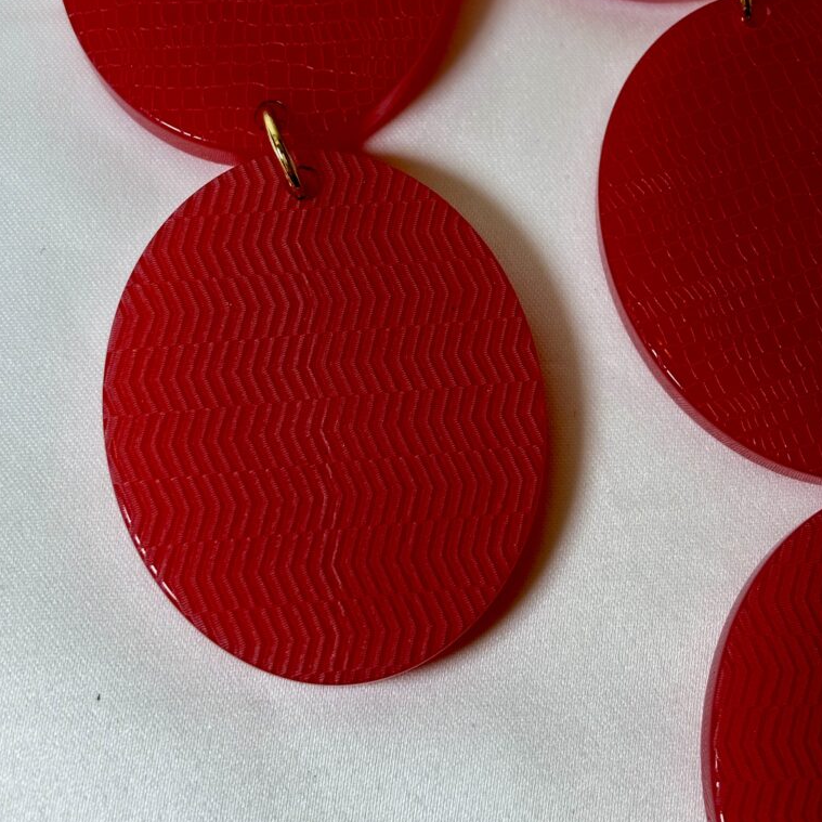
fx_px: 1666
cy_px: 282
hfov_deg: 27.7
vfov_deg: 27.6
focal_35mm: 62
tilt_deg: -72.0
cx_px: 410
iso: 25
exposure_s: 1/100
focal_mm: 5.96
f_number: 1.6
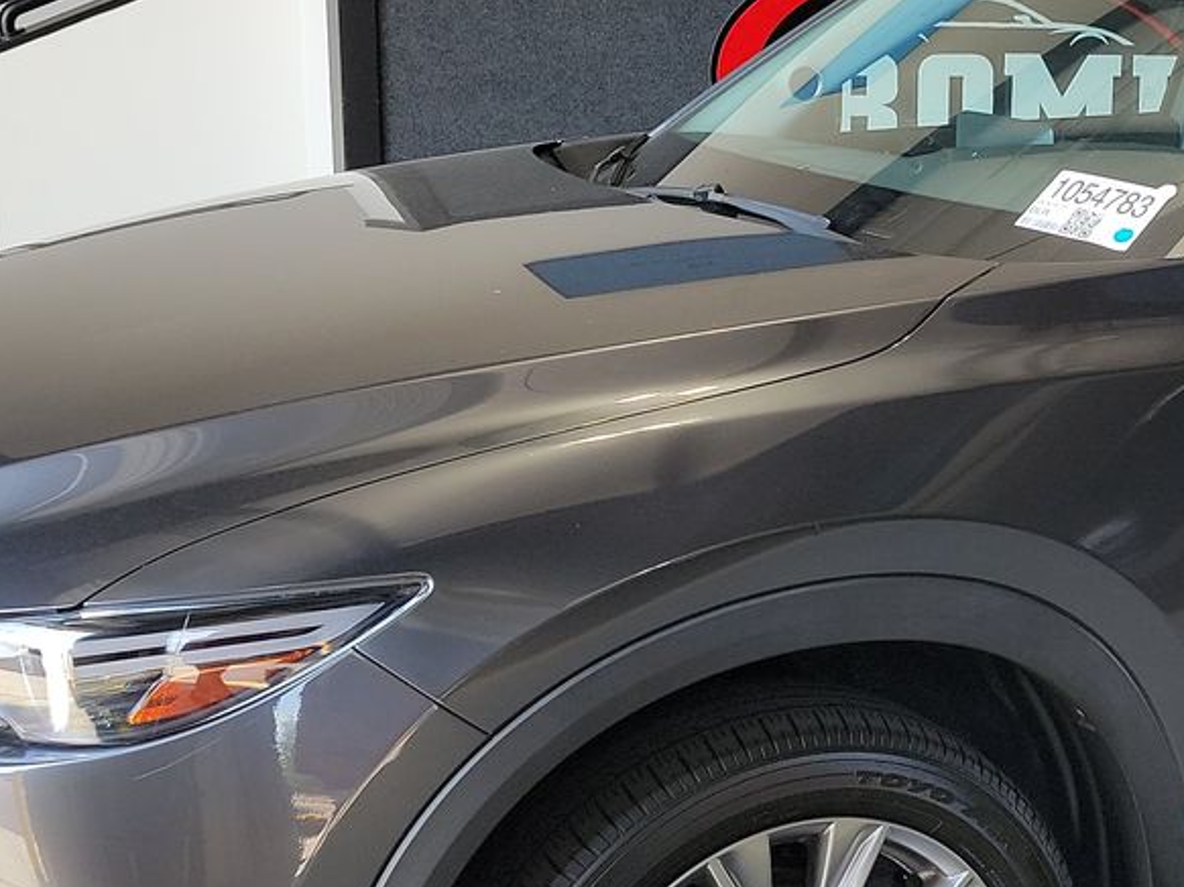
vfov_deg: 22.2
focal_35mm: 66
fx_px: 2257
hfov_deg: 27.9
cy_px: 553
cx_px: 1135
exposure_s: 1/59
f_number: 1.8
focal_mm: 6.7
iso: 50
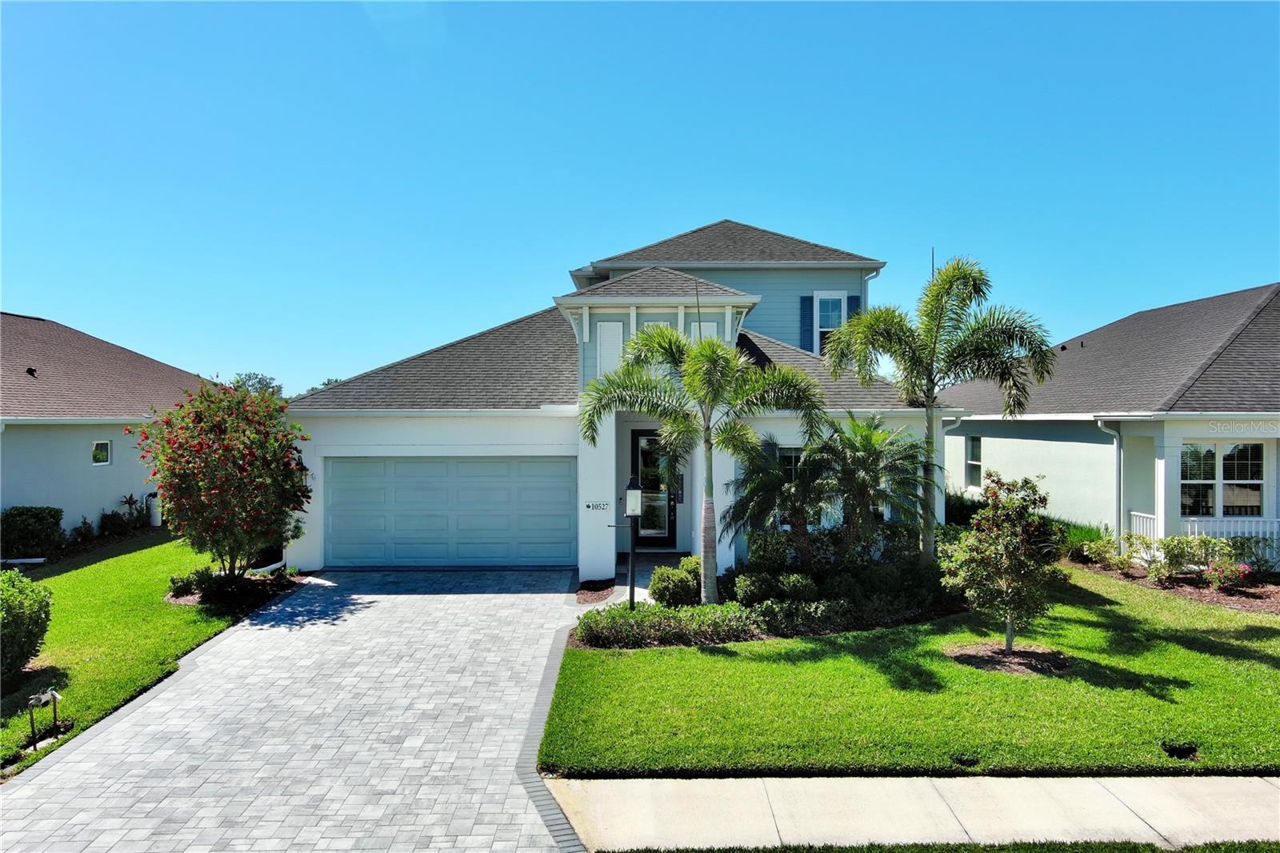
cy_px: 426
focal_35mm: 29
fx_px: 1031
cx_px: 640
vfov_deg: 44.9
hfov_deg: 63.7
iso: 100
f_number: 9
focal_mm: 10.57
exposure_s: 1/320
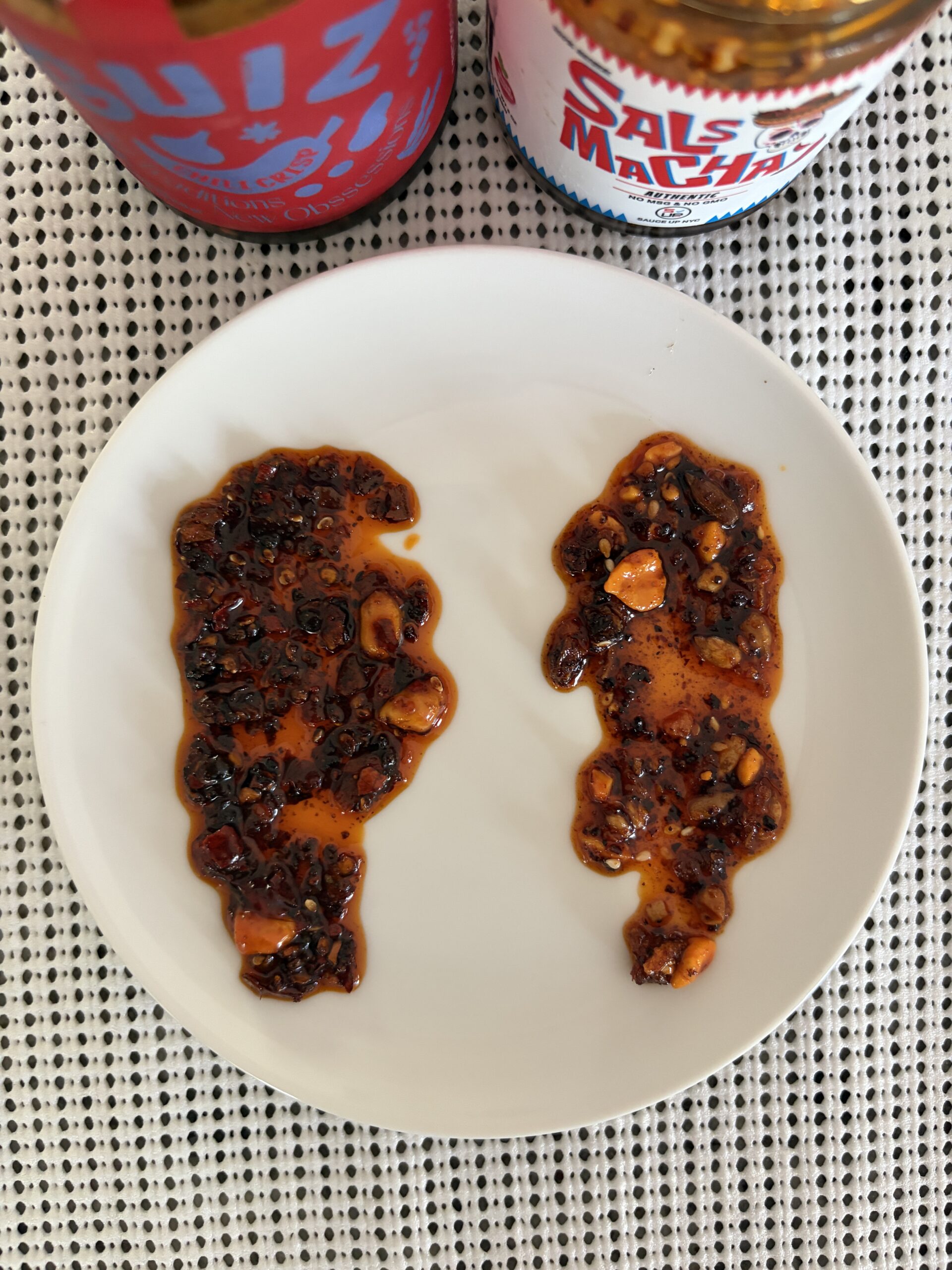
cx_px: 476
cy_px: 635
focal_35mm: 26
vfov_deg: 67.3
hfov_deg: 53.1
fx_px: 953
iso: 320
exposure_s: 1/60
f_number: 1.6
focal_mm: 5.96
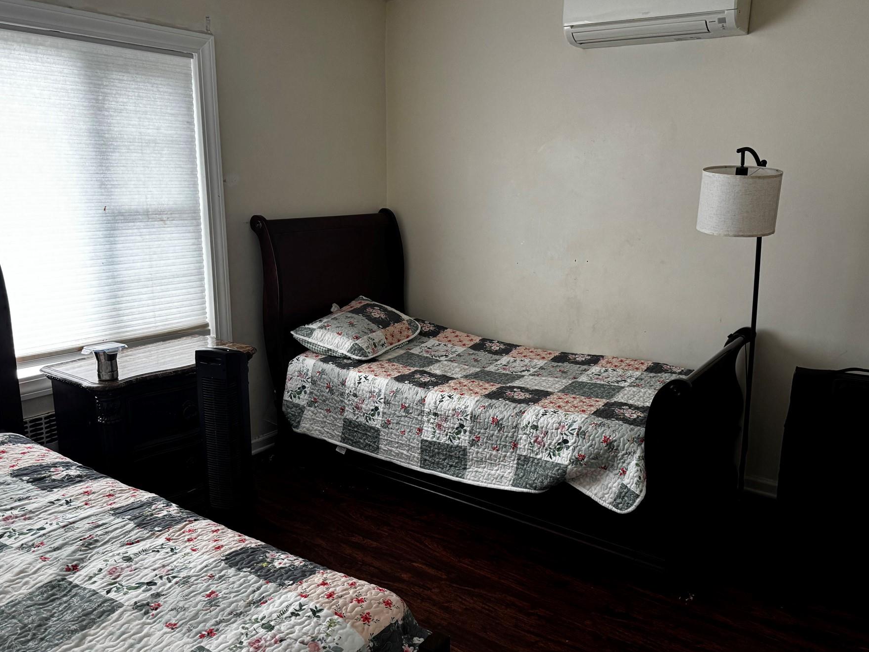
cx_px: 443
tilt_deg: -11.4
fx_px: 703
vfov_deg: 49.8
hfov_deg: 63.4
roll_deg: -0.9
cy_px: 332
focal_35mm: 28
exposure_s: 1/60
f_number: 1.78
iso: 250
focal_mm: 6.76
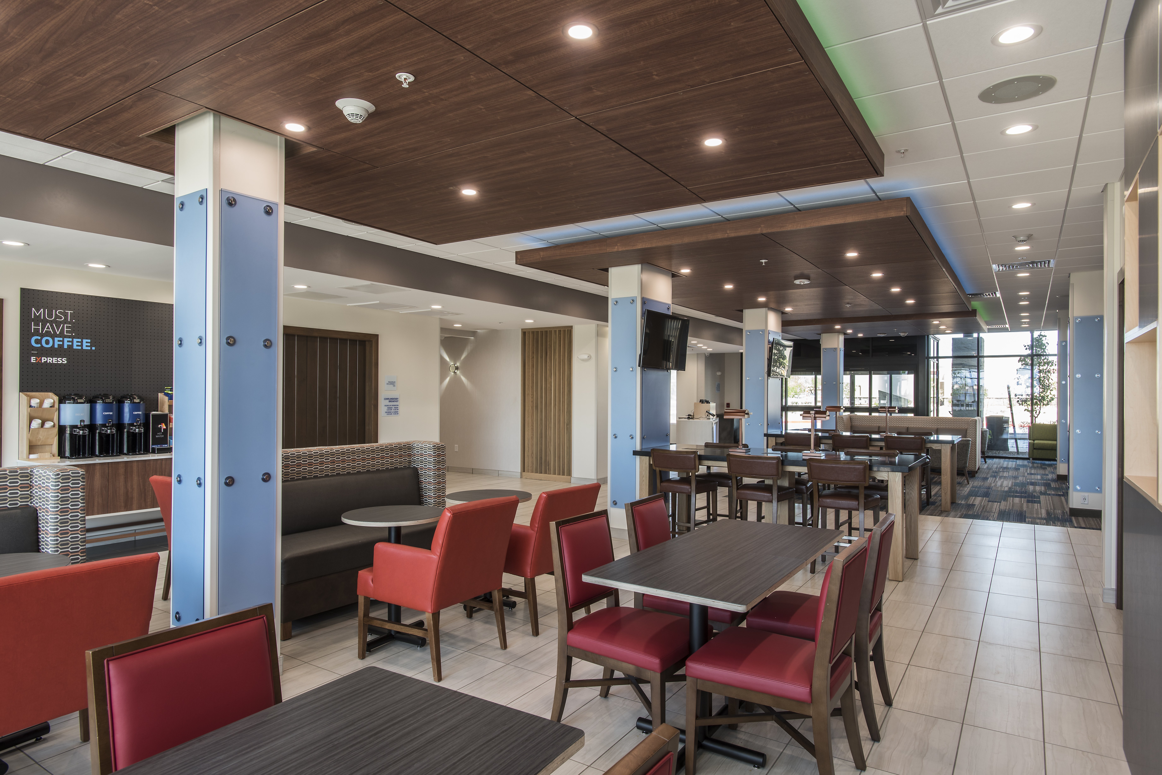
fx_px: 807
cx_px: 581
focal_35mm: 25
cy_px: 388
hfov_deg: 71.5
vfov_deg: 51.3
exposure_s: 1/3
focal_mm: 25
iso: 100
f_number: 11
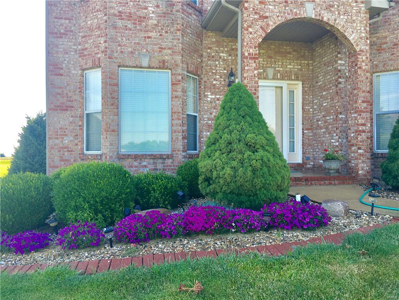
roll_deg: +1.1
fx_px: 334
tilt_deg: +0.4
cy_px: 150
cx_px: 200
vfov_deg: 48.2
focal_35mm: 29
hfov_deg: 61.7
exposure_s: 1/322
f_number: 2.2
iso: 25
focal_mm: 4.15
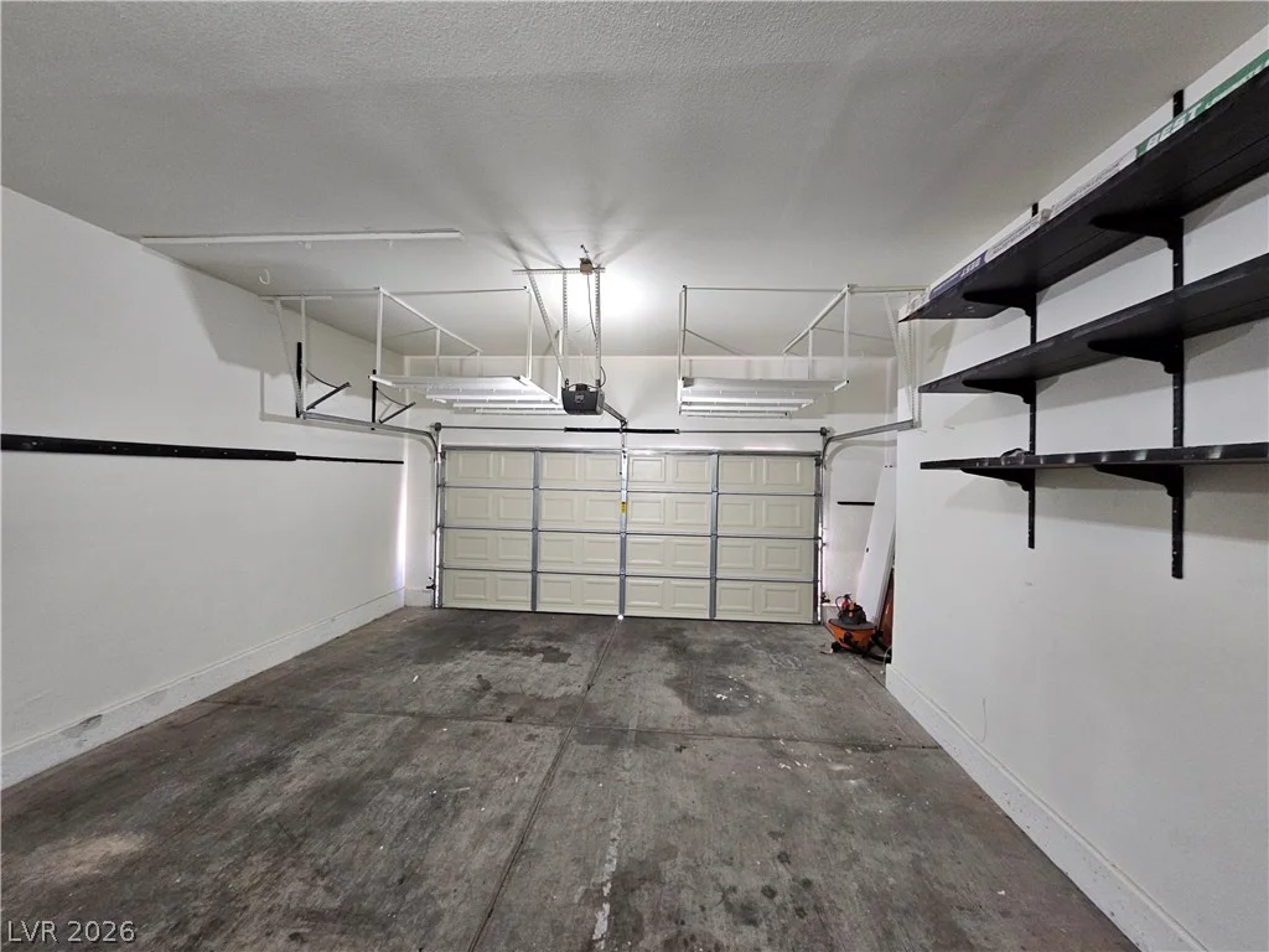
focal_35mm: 13
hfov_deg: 106.2
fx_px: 477
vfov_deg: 89.9
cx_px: 634
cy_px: 476
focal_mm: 2.2
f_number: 2.2
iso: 400
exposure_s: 1/30
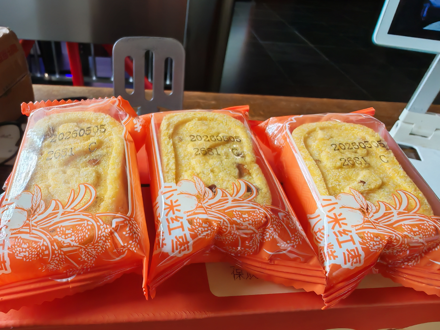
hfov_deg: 71.6
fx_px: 305
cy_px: 165
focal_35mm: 24
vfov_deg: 56.8
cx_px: 220
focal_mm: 1.96
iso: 200
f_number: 2.2
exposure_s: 1/50
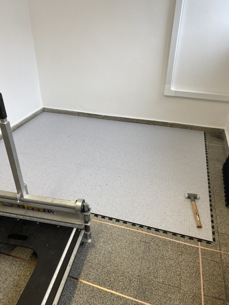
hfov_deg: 53.1
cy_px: 152
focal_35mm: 26
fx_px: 229
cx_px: 114
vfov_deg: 67.3
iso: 50
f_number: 1.8
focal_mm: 4.25
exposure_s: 1/100
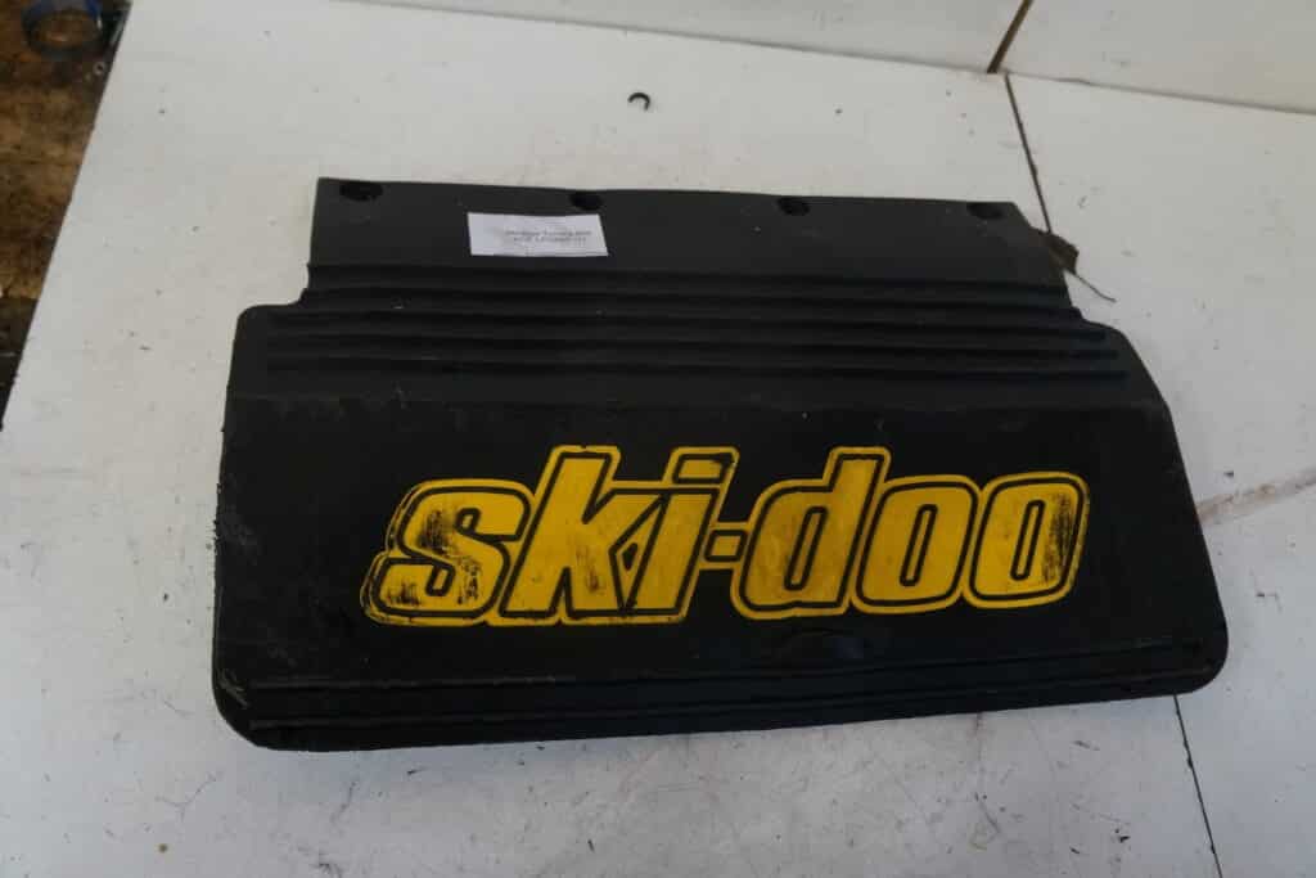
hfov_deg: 61.9
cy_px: 439
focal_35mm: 30
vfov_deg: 43.6
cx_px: 658
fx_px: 1097
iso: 1250
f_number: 4
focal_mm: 20
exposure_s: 1/60
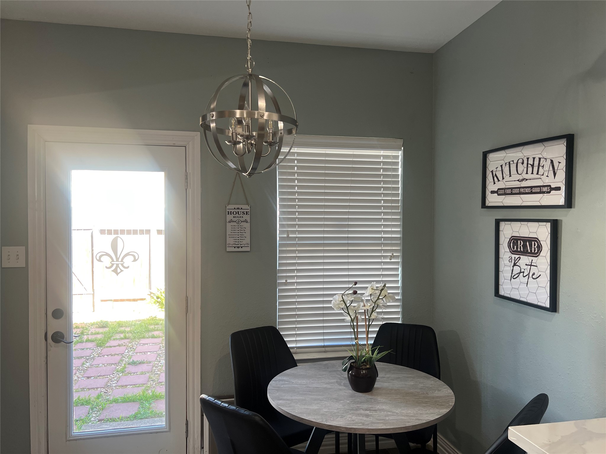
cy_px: 227
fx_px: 455
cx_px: 303
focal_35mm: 26
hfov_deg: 67.3
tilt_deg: -1.6
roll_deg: -0.9
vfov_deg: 53.1
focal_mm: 5.7
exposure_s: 1/120
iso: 100
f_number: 1.5
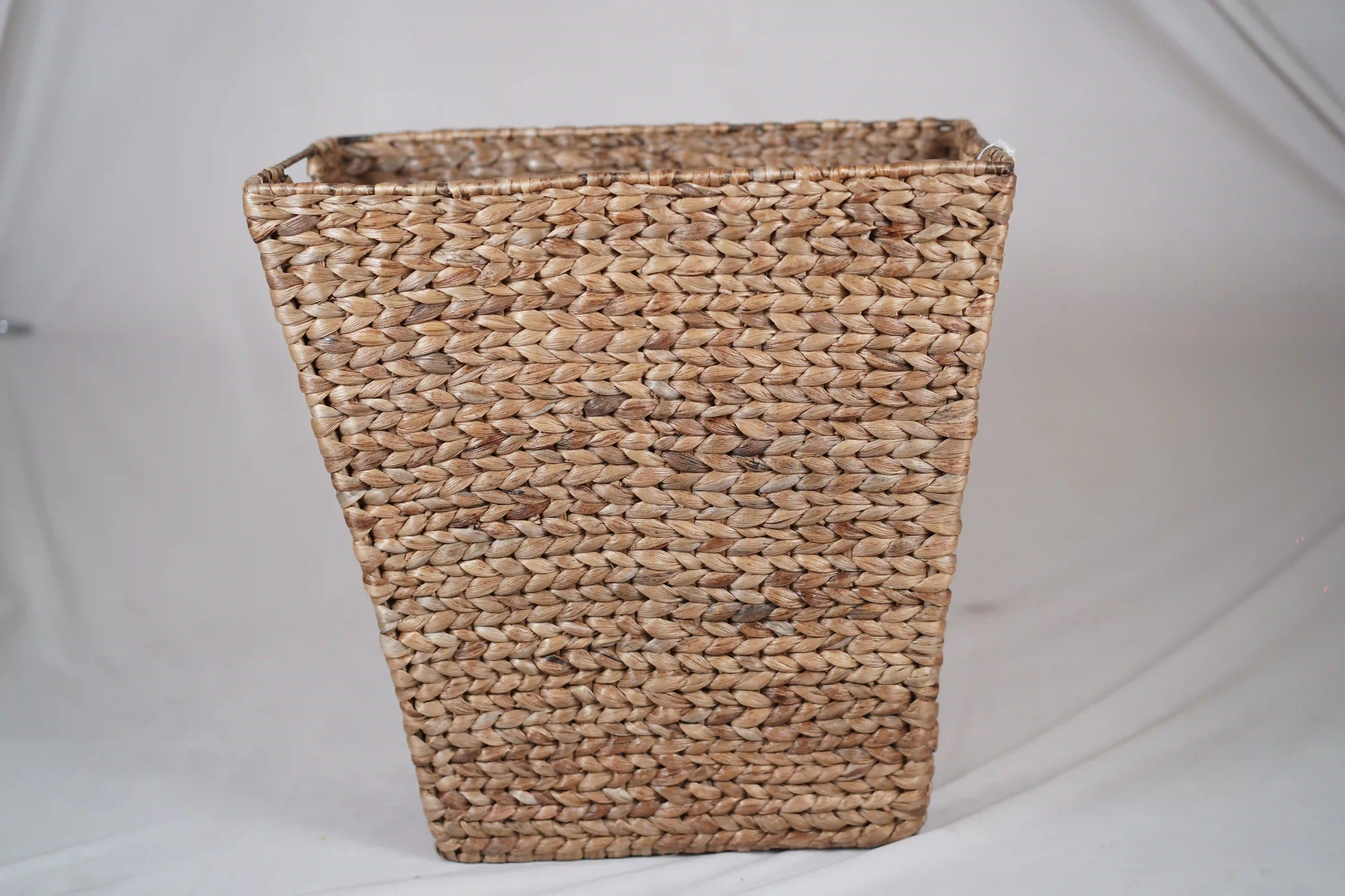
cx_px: 672
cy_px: 448
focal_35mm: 55
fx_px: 2055
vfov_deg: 24.6
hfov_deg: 36.2
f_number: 2.8
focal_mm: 55
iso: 160
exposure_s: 1/100
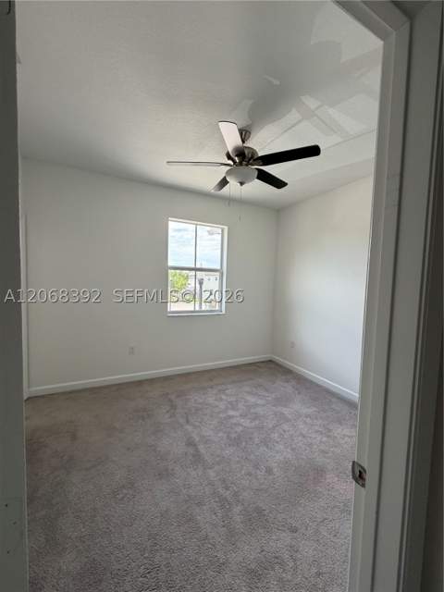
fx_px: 239
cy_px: 296
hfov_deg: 85.7
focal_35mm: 14
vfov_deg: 102.1
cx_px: 222
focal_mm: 2.22
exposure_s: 1/121
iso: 160
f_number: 2.2
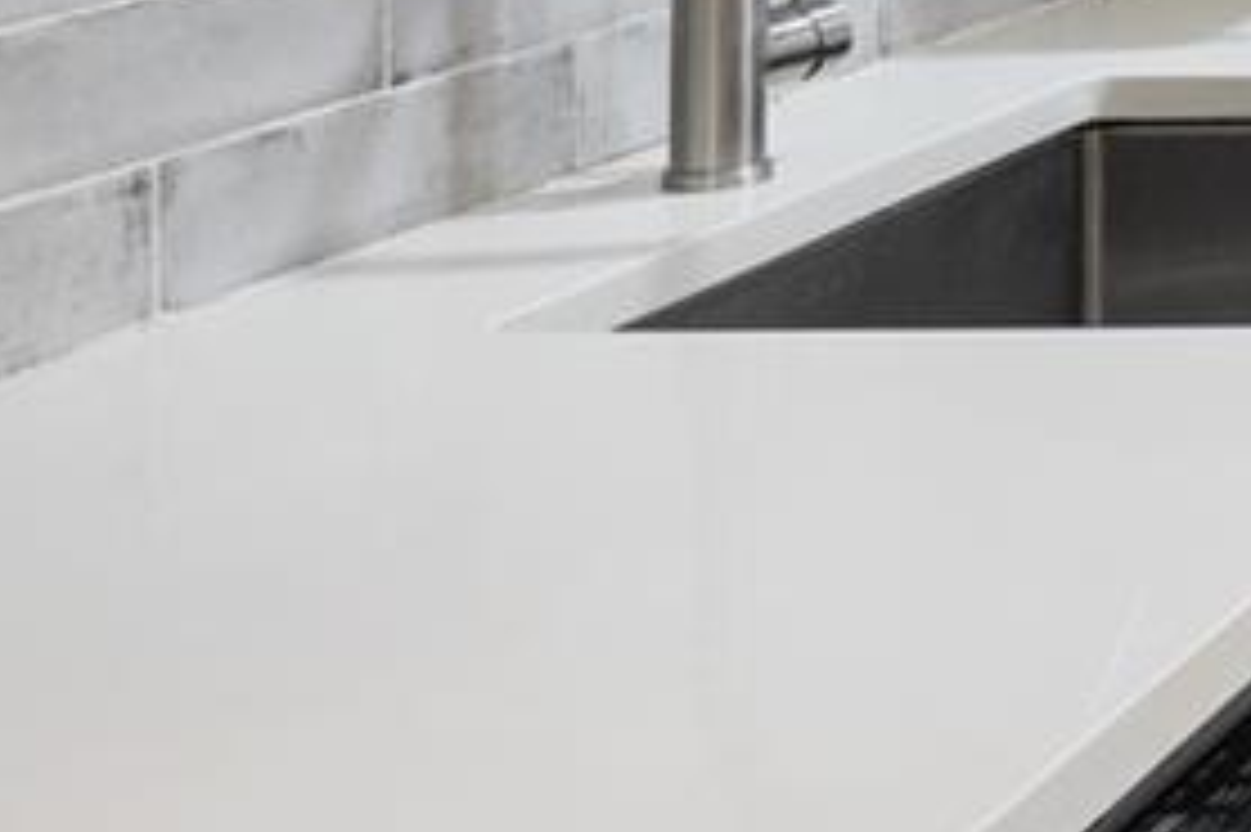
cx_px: 2844
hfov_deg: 15.2
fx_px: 3195
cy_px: -472
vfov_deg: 13.8
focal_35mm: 92
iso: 400
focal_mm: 16
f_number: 6.3
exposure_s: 1/8
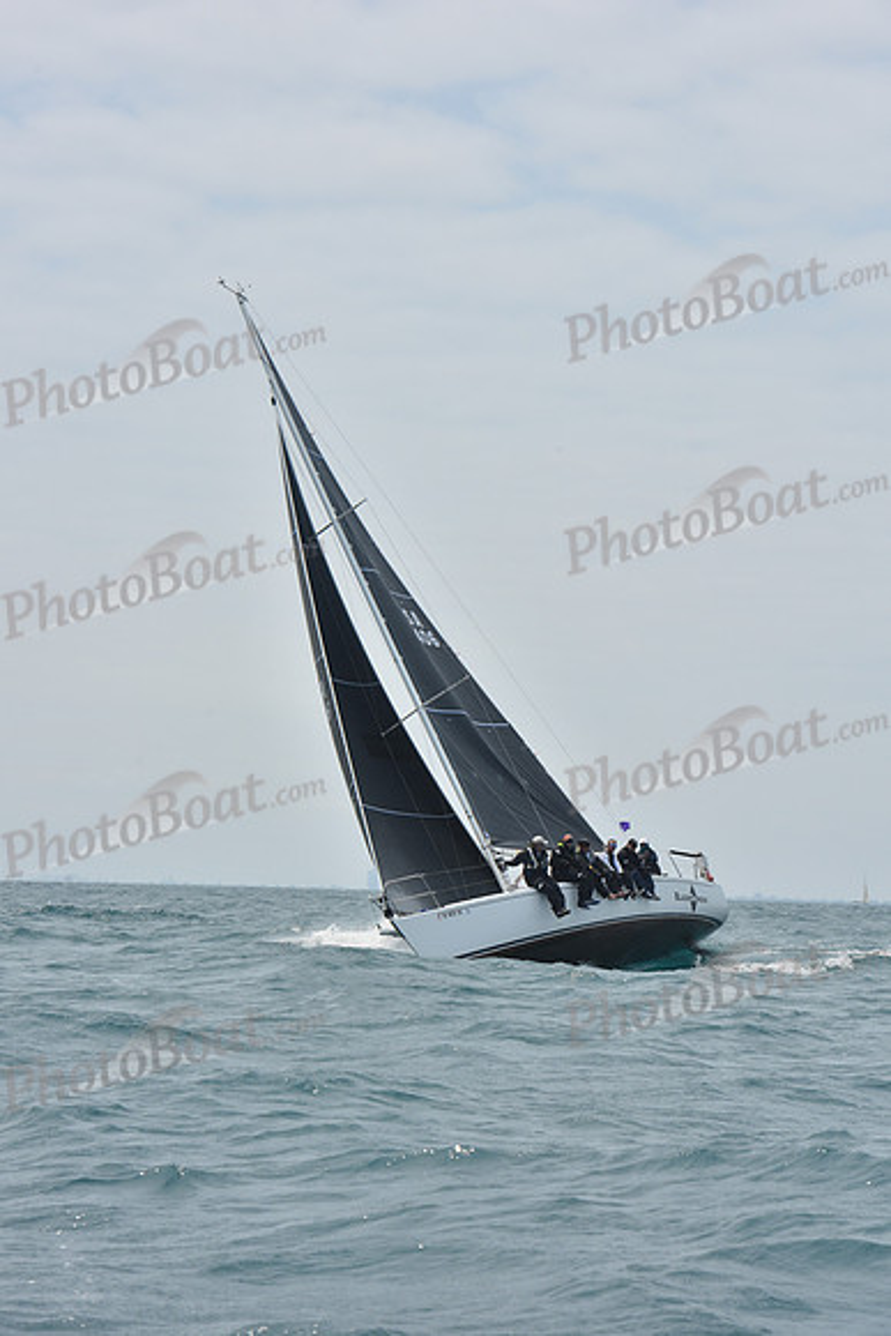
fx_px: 3784
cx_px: 446
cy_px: 668
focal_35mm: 102
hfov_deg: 13.4
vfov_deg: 20.0
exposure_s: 1/800
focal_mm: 102
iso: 250
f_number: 11
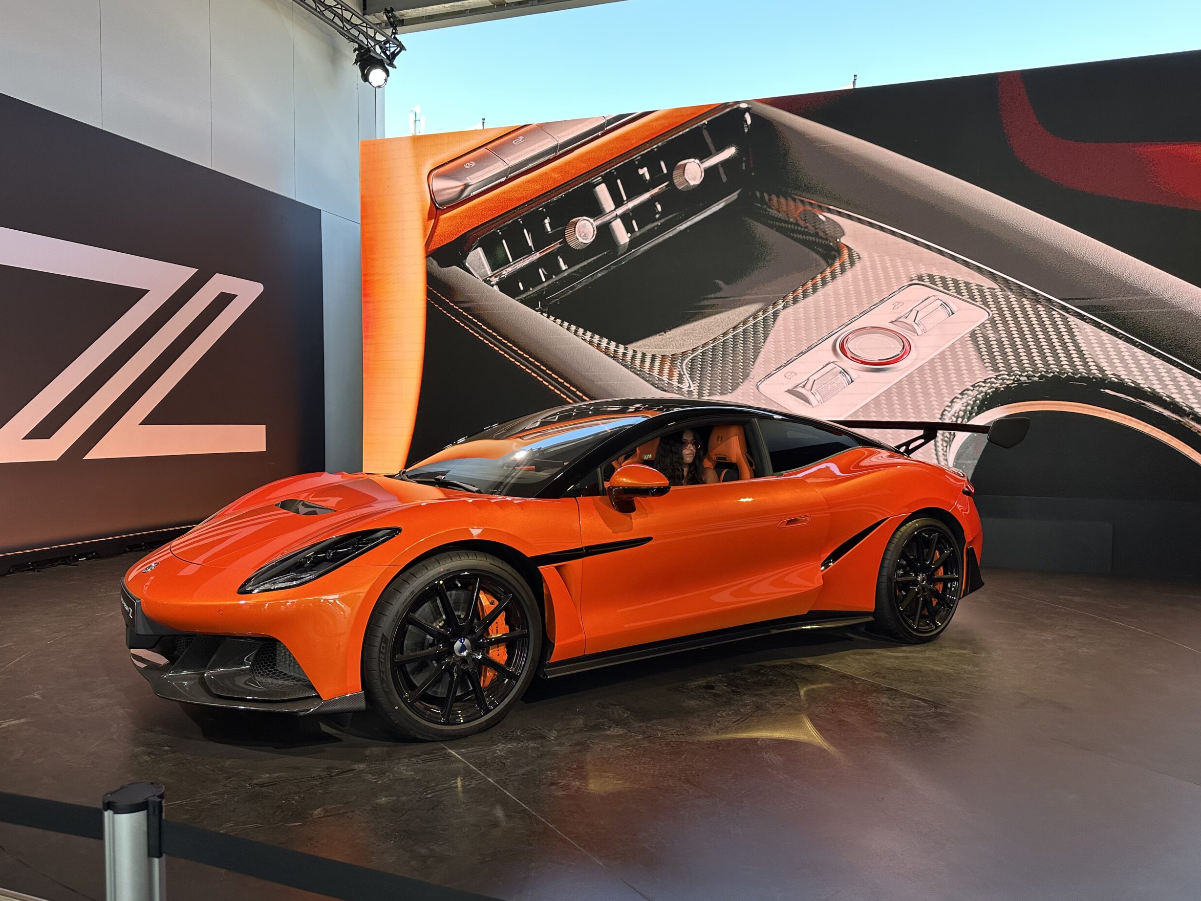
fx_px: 867
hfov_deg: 69.4
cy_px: 450
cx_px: 585
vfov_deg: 54.9
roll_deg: -0.9
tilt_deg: -2.5
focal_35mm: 25
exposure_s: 1/399
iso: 125
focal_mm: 6.86
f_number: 1.78
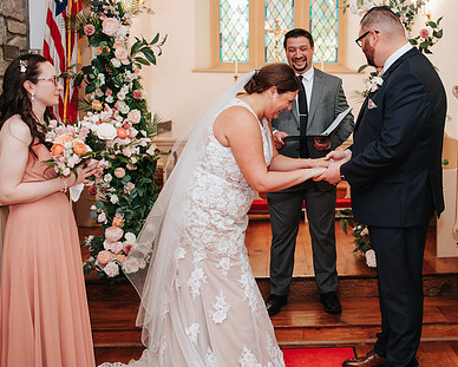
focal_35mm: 50
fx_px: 678
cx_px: 325
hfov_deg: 36.7
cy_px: 148
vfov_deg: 30.2
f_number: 2.8
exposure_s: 1/200
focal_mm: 35
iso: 1000
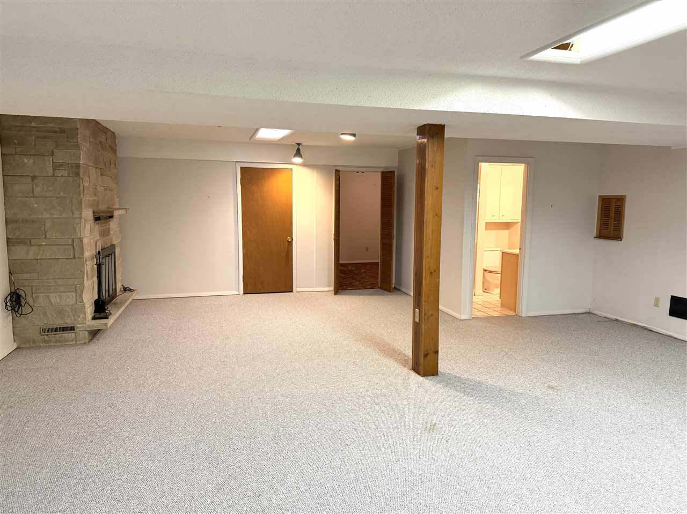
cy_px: 257
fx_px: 476
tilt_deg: -7.0
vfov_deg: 56.8
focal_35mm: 24
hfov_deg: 71.6
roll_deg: -0.8
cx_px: 344
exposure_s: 1/60
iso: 400
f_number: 1.78
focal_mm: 6.76
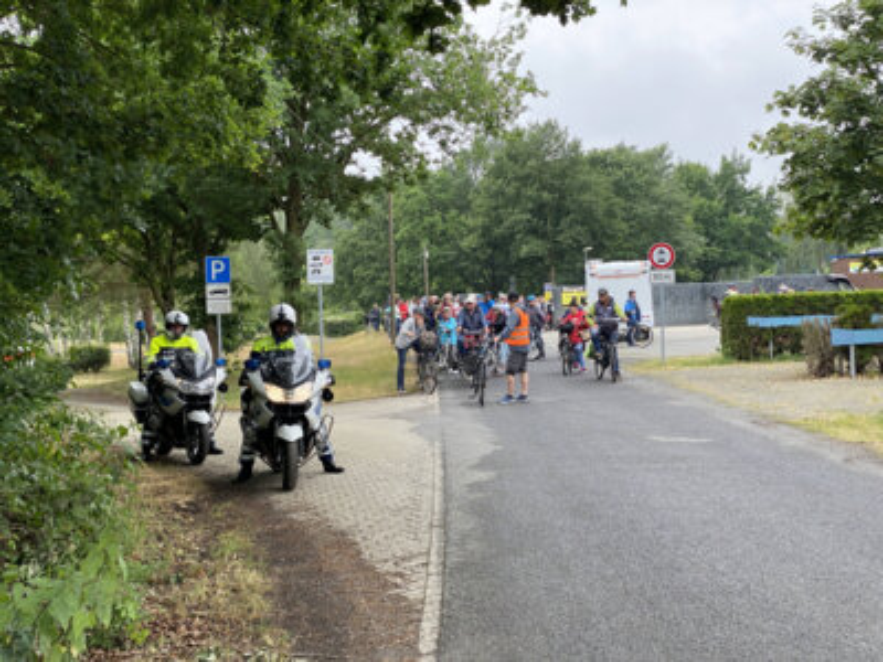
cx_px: 442
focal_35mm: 52
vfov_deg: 28.0
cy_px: 331
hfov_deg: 36.8
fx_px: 1326
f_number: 2
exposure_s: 1/245
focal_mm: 6
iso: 20
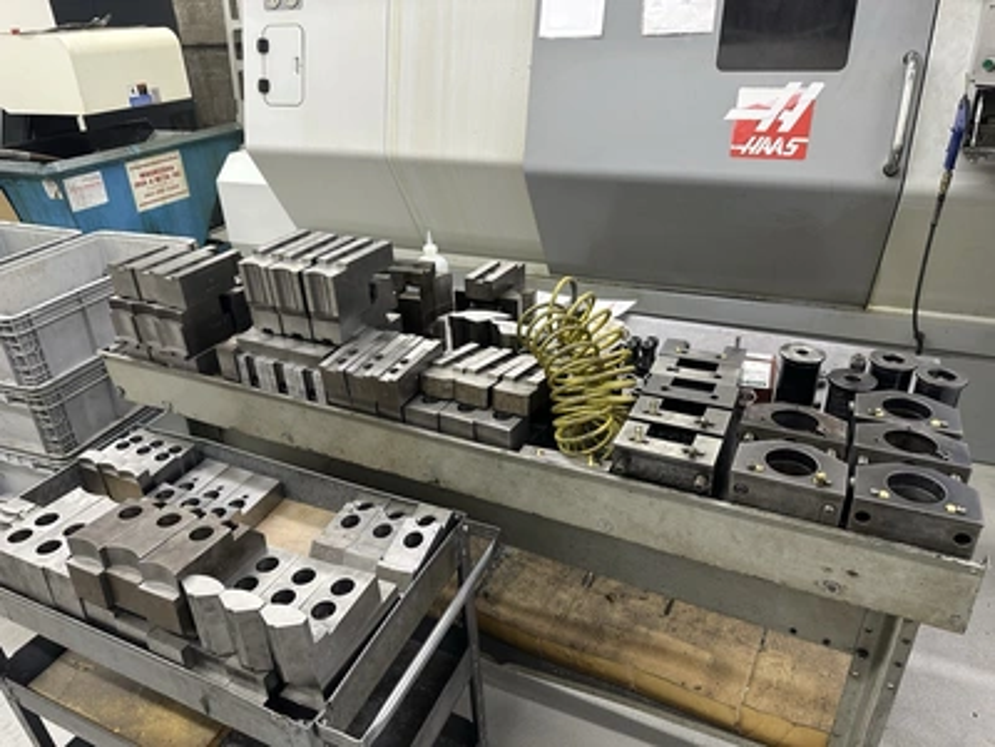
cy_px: 374
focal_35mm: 24
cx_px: 498
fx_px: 690
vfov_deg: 56.8
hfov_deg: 71.6
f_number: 1.78
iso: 160
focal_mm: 6.86
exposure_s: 1/60
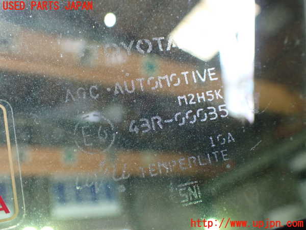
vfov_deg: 37.7
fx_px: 336
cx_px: 153
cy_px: 115
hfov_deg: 49.0
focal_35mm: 38
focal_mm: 6.83
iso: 800
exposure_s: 1/60
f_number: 2.7
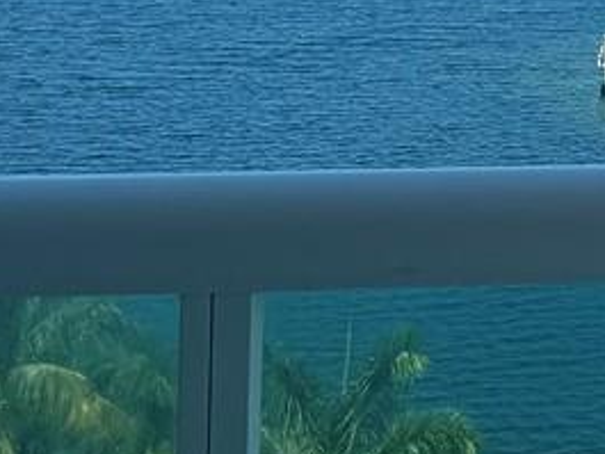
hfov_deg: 13.0
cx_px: 868
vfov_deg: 9.7
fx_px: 2535
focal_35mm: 145
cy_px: -372
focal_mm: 6.76
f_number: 1.78
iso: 80
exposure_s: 1/3584
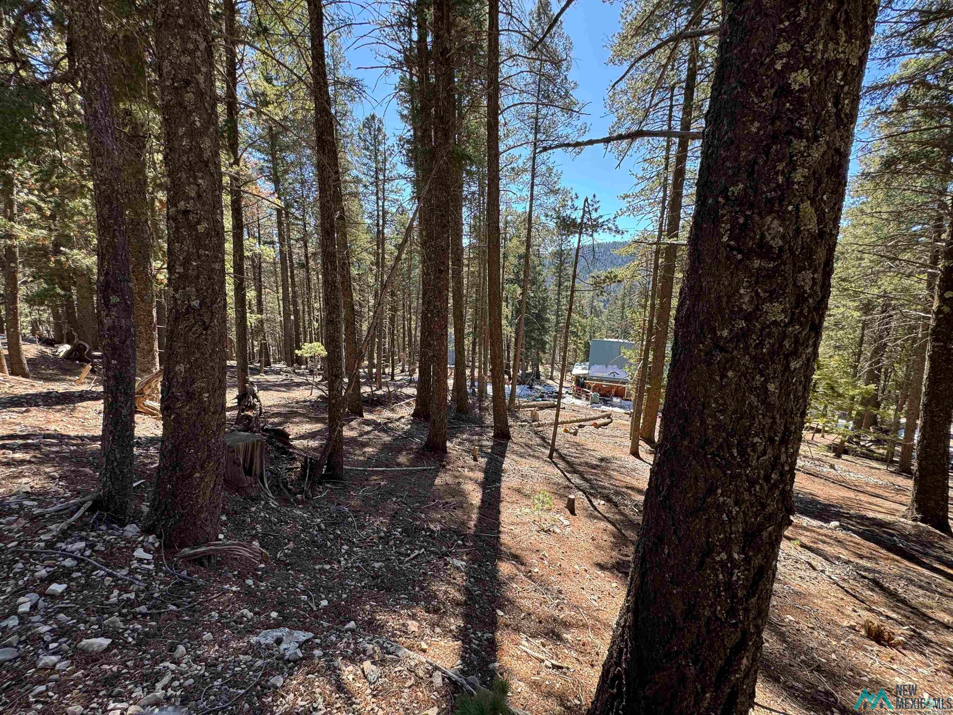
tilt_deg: -11.0
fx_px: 385
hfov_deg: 102.1
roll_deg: -0.9
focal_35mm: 14
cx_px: 476
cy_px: 358
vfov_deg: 85.7
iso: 40
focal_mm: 2.22
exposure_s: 1/184
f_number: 2.2
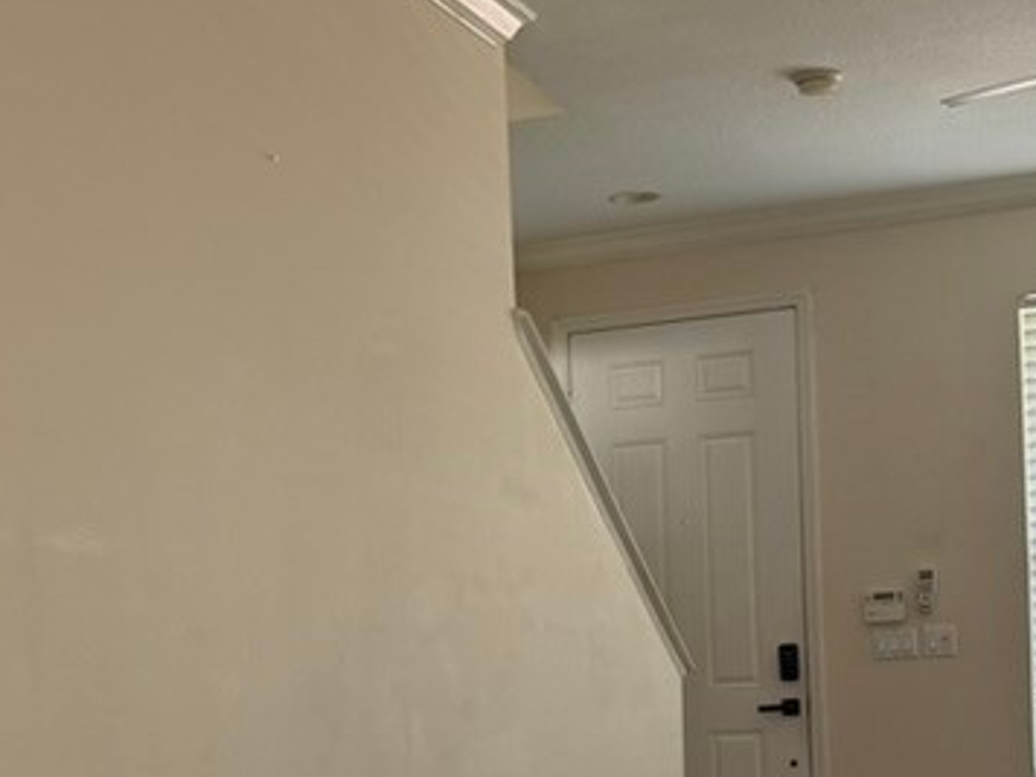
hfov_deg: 28.1
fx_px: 2065
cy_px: 687
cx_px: 381
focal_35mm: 69
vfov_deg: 20.9
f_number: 1.78
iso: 250
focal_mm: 6.76
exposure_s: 1/60
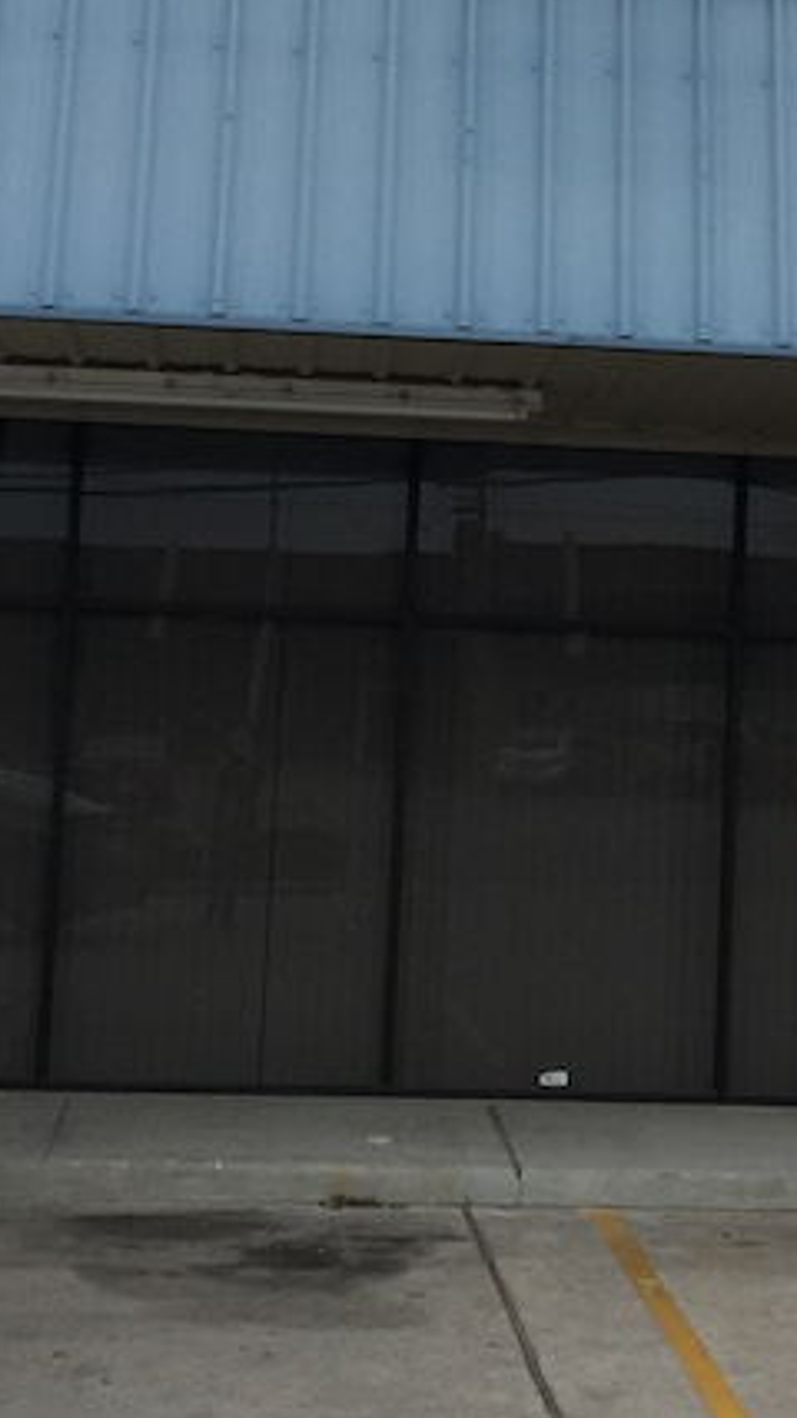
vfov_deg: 26.4
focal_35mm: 80
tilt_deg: +3.9
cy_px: 491
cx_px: 681
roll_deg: -2.3
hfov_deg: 15.0
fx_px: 3007
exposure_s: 1/879
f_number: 2.2
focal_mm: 4.15
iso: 32
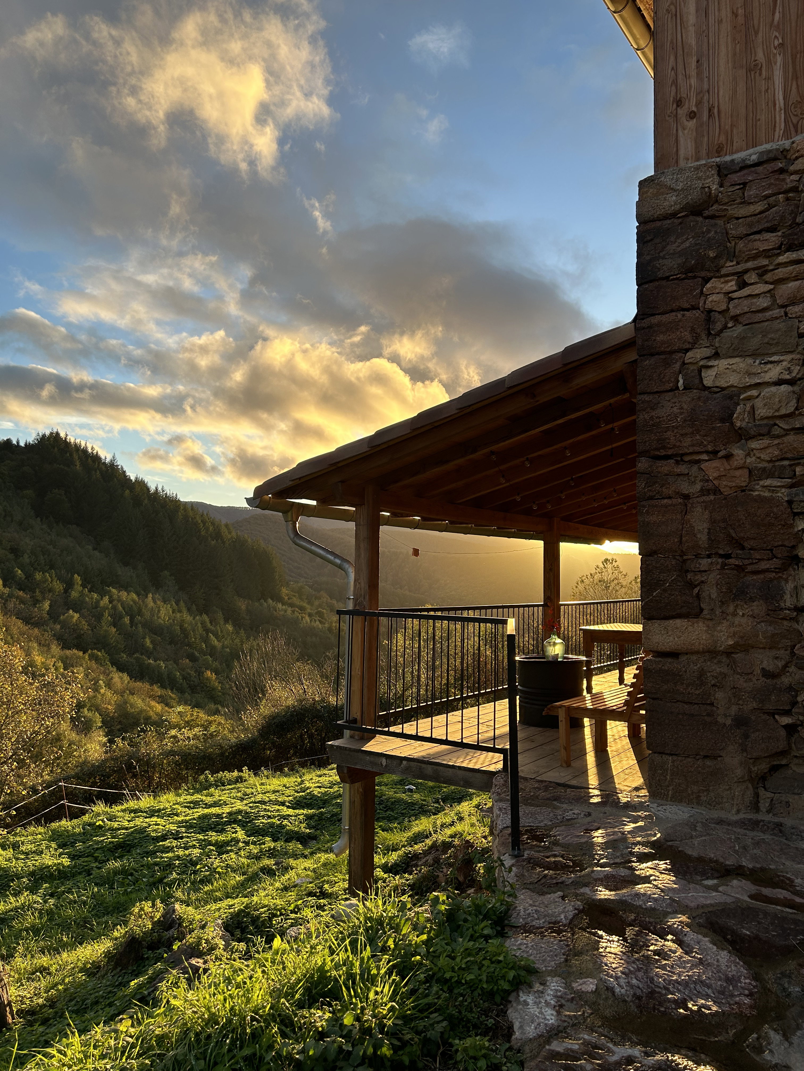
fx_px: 805
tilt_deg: +4.2
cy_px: 536
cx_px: 402
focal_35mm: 26
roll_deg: -0.4
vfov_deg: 67.3
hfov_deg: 53.1
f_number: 1.5
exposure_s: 1/949
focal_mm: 5.7
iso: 50
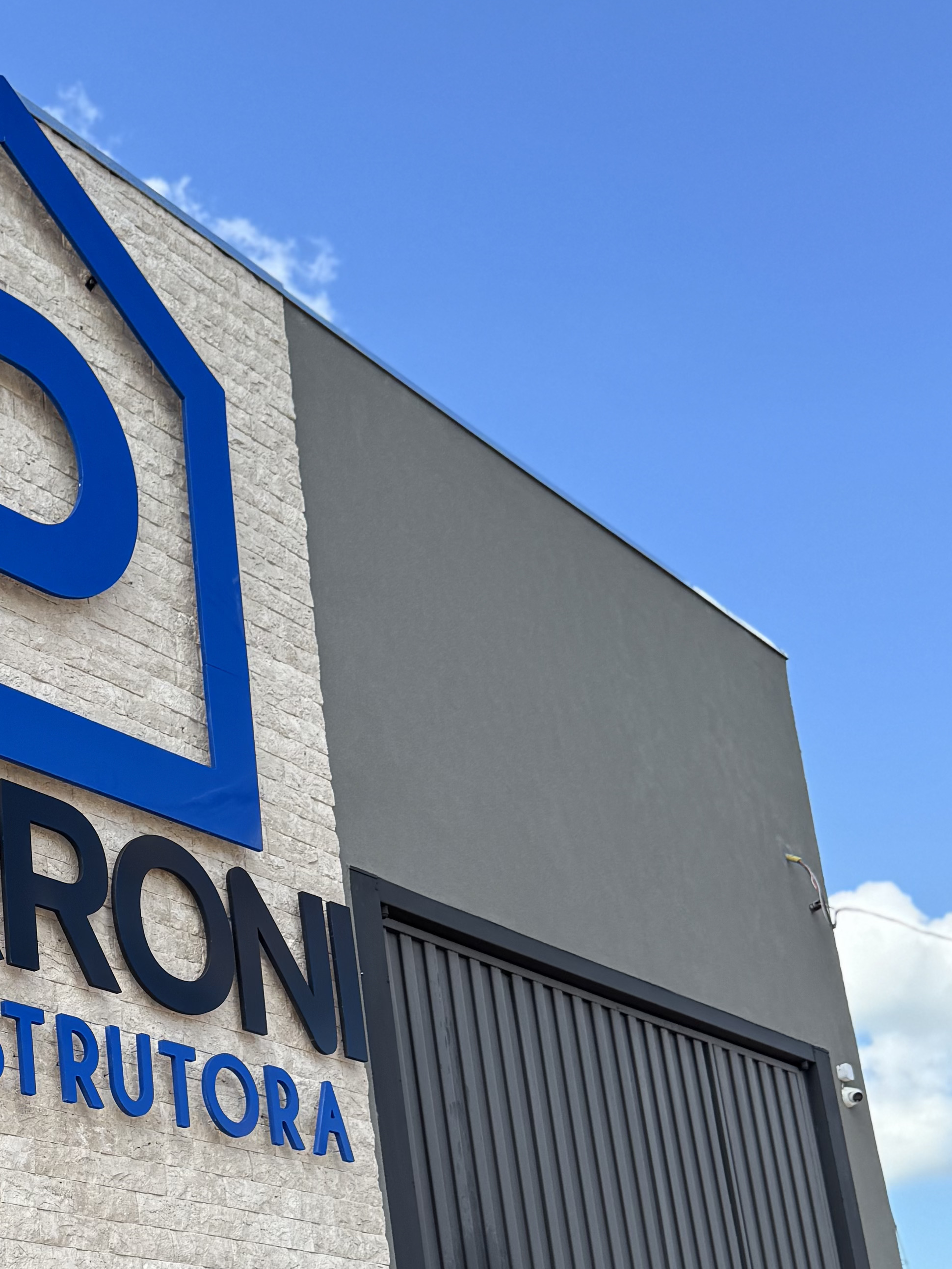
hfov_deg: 26.0
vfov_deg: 35.2
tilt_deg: +17.5
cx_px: -13
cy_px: 990
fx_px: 1944
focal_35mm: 53
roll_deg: +2.6
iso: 80
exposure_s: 1/1637
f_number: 1.78
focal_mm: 6.76
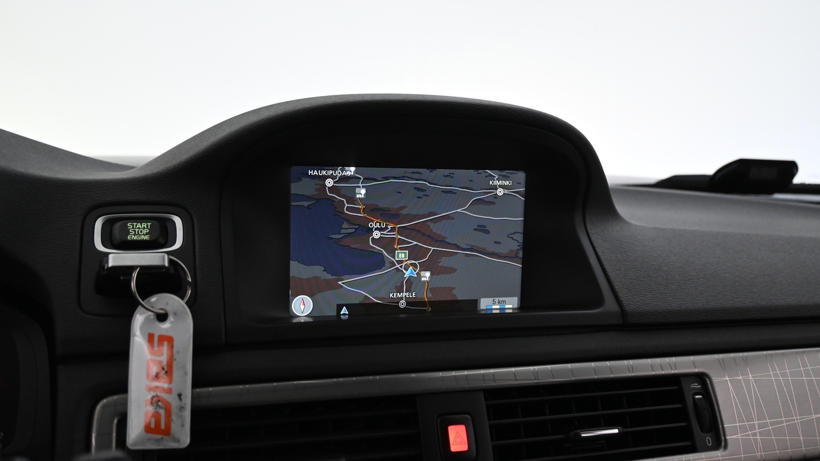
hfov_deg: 56.6
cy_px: 245
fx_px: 761
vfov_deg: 33.7
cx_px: 413
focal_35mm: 35
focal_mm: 22
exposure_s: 1/40
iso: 2000
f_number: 4
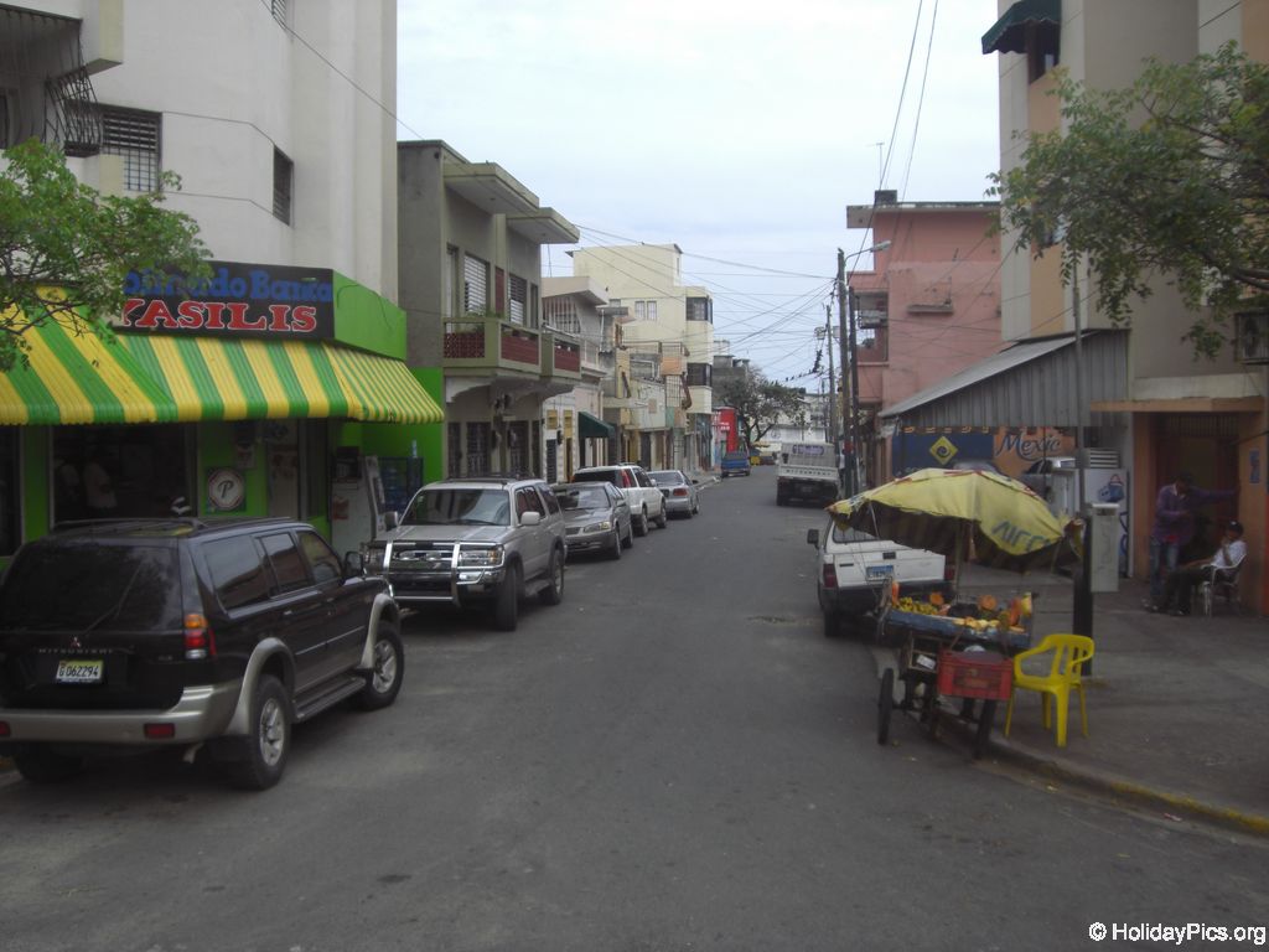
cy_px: 476
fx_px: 1393
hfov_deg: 49.0
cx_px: 634
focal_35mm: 38
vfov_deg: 37.7
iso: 64
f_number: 2.7
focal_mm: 6.2
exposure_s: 1/400
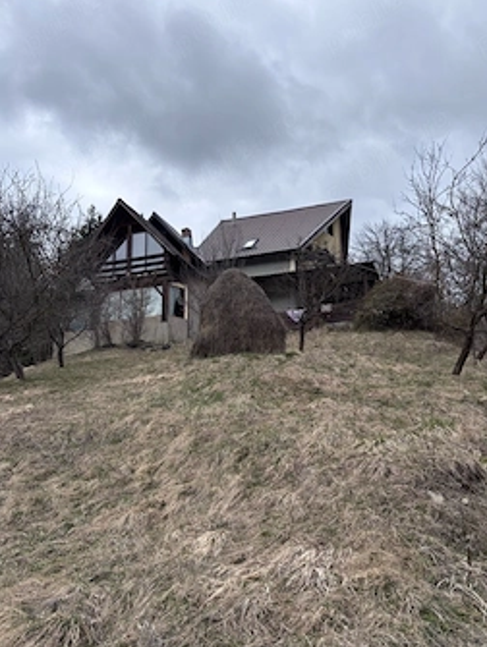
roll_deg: +1.8
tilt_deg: +14.7
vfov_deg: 58.3
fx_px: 580
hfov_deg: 45.4
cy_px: 330
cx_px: 274
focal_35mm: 31
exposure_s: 1/1912
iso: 50
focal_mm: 5.96
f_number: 1.6
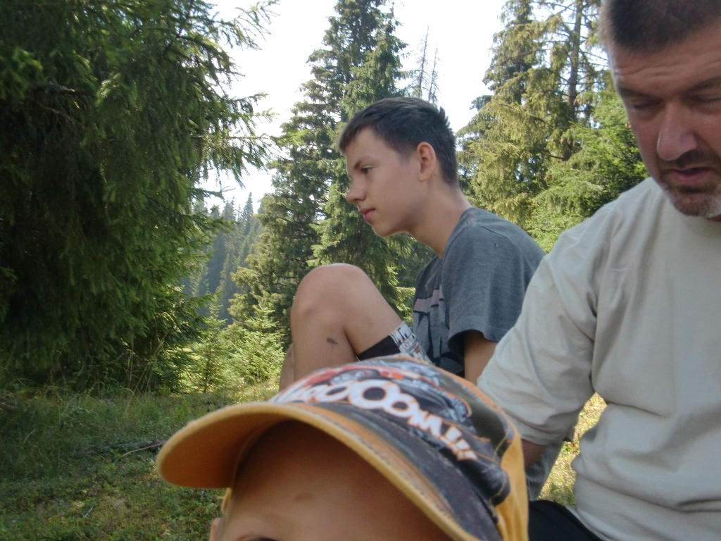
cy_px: 270
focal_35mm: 38
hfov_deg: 49.0
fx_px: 791
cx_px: 360
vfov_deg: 37.7
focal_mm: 6.66
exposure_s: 1/125
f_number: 3.9
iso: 64
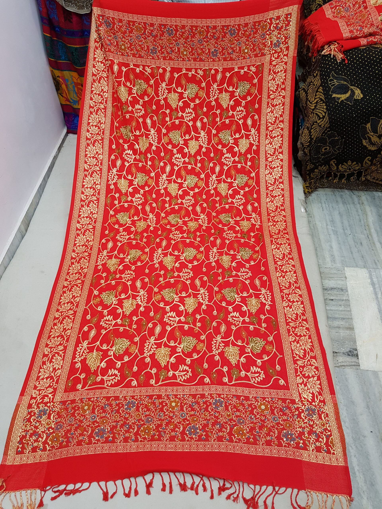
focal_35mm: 26
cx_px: 191
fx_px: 383
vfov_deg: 67.3
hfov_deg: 53.1
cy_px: 254
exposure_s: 1/33
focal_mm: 4.2
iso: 125
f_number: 1.7
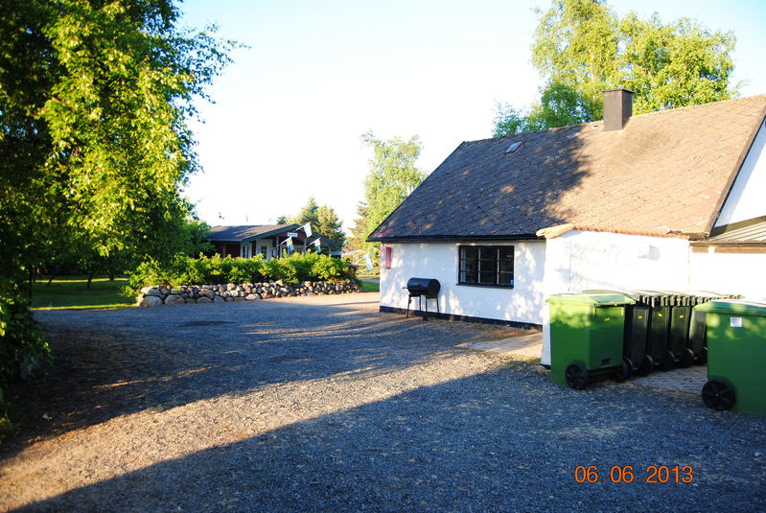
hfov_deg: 67.3
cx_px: 383
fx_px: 575
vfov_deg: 48.1
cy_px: 256
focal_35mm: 27
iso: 100
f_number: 3.5
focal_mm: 18
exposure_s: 1/125
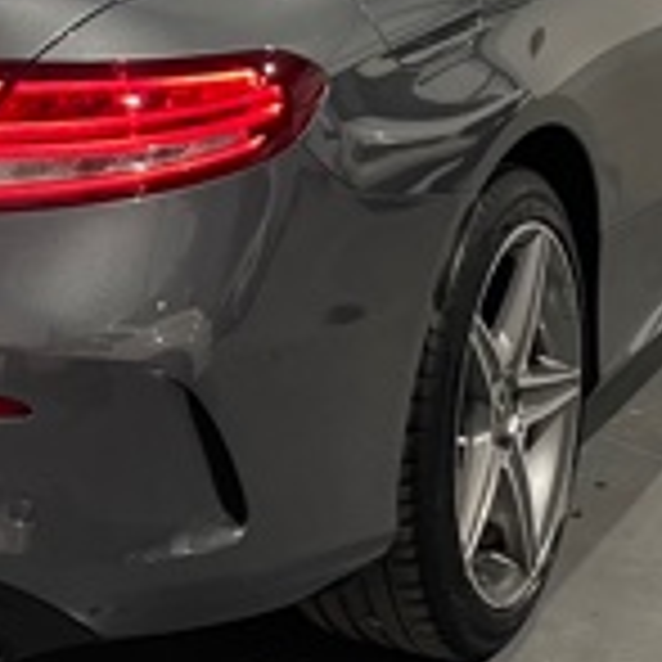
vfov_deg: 16.8
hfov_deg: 17.1
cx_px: 59
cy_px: -72
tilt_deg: -8.4
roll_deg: +0.8
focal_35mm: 100
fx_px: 2164
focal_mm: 4.2
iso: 100
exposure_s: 1/50
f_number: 1.6
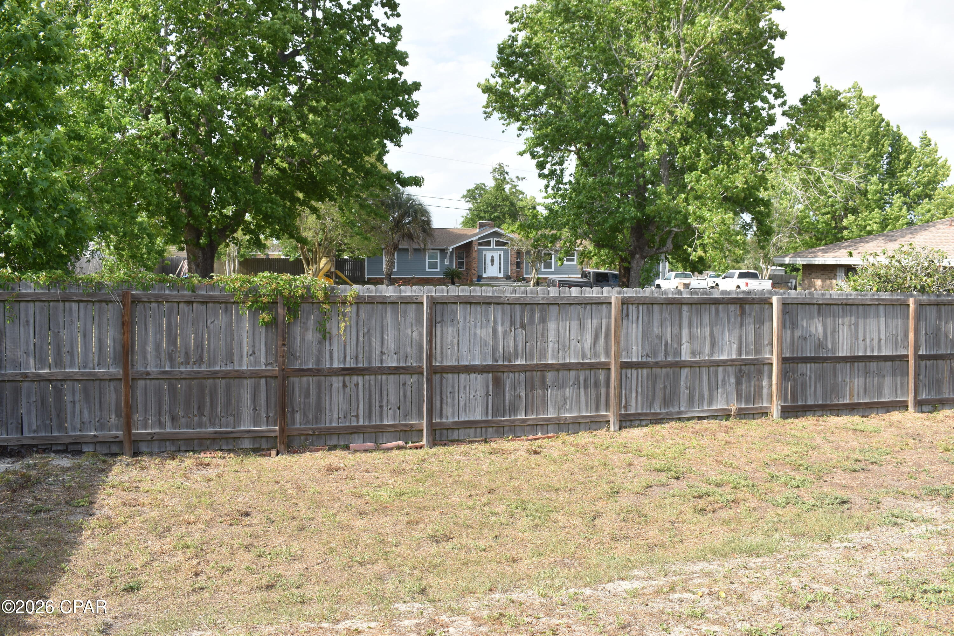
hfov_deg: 57.2
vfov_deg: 40.0
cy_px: 318
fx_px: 874
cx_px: 477
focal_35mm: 33
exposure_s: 1/250
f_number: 8
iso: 160
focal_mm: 22
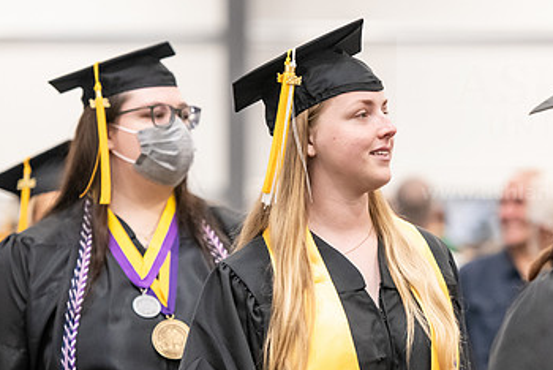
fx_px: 3690
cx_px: 349
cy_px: 225
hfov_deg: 8.6
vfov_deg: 5.7
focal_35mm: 240
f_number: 3.2
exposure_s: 1/200
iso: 3200
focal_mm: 145
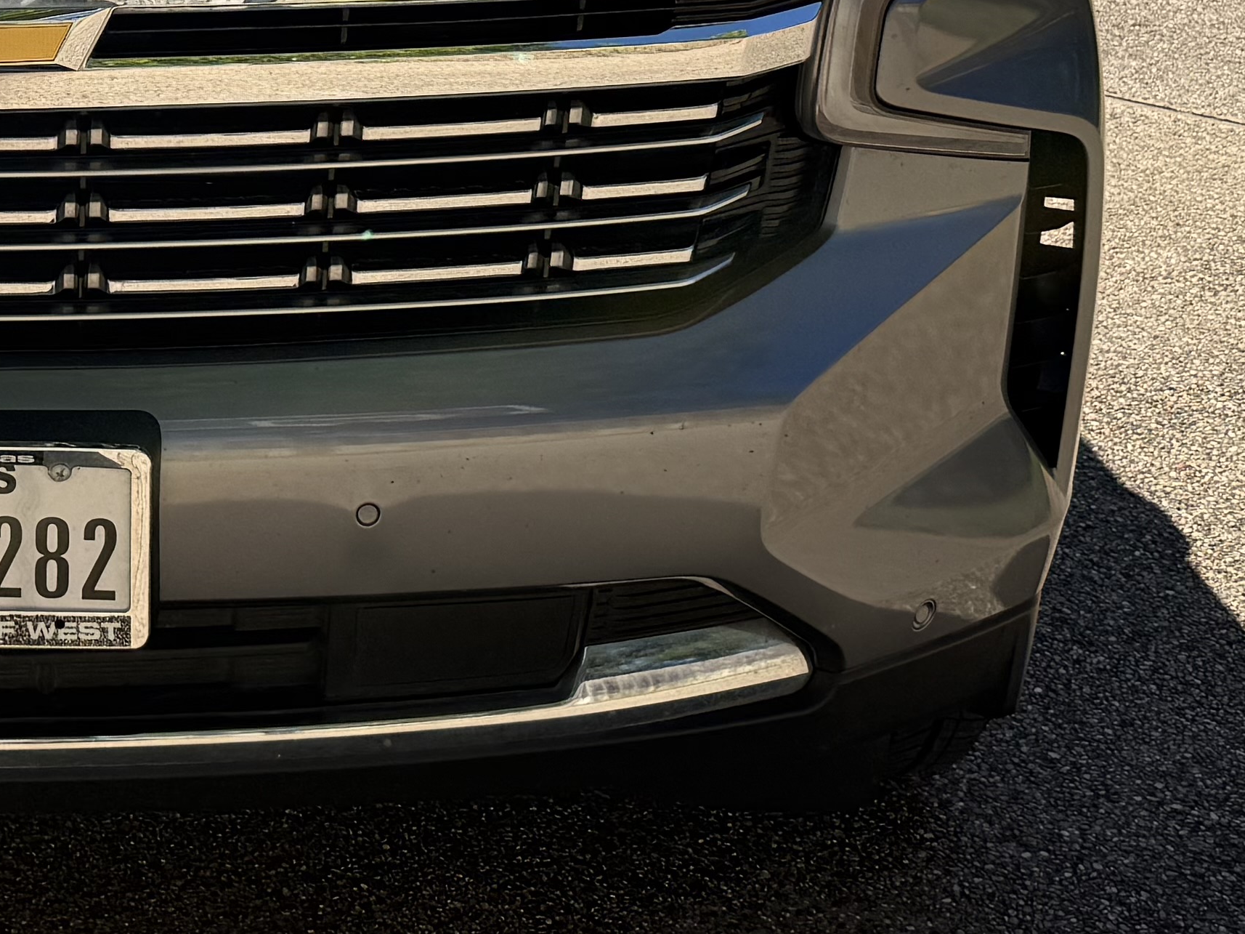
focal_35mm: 80
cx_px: 7
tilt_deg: -7.9
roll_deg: +0.8
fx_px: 2877
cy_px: -157
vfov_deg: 17.6
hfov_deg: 23.4
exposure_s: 1/3584
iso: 80
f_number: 1.78
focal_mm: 6.76
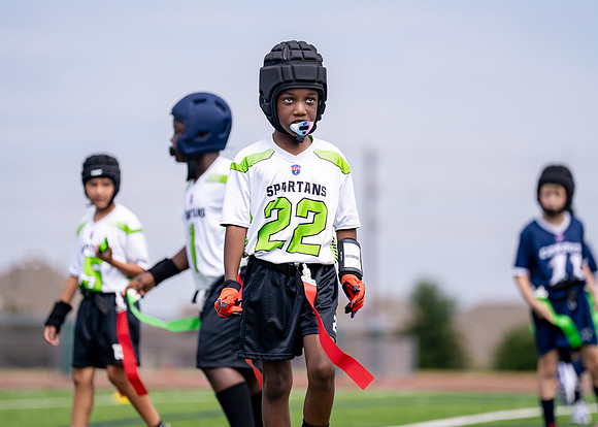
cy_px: 217
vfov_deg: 6.8
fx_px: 3586
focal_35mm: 211
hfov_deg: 9.5
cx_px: 312
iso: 125
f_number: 2.8
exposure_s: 1/2000
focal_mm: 175
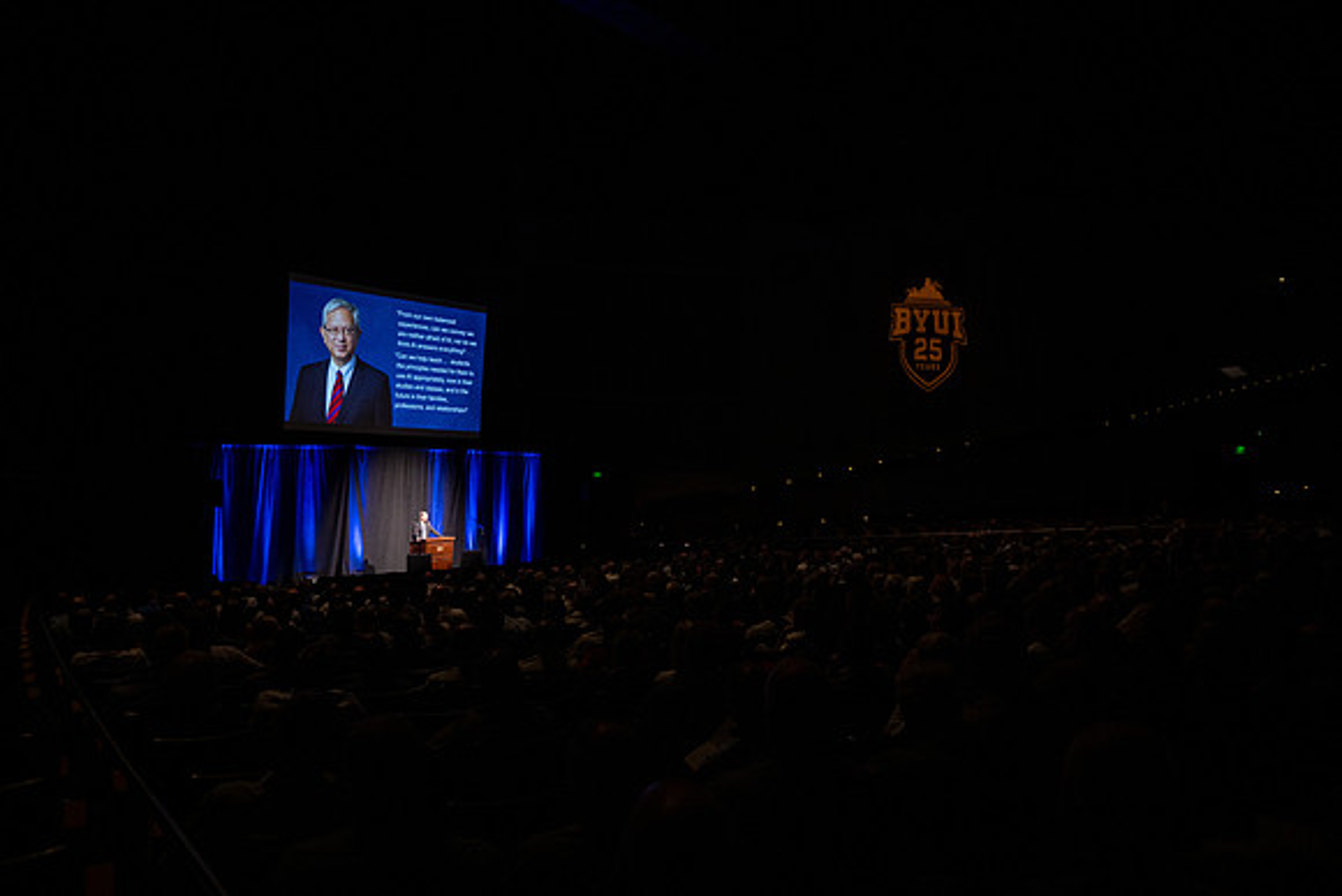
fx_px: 1044
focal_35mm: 28
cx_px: 671
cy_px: 448
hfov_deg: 65.5
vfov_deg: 46.4
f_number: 2.8
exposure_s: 1/160
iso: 1250
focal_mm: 28
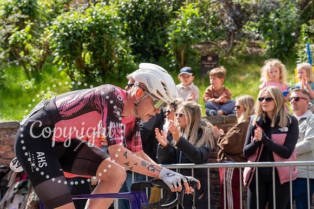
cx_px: 157
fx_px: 611
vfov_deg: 19.5
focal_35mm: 70
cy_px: 104
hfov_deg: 28.8
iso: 500
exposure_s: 1/1000
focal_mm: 70
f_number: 5
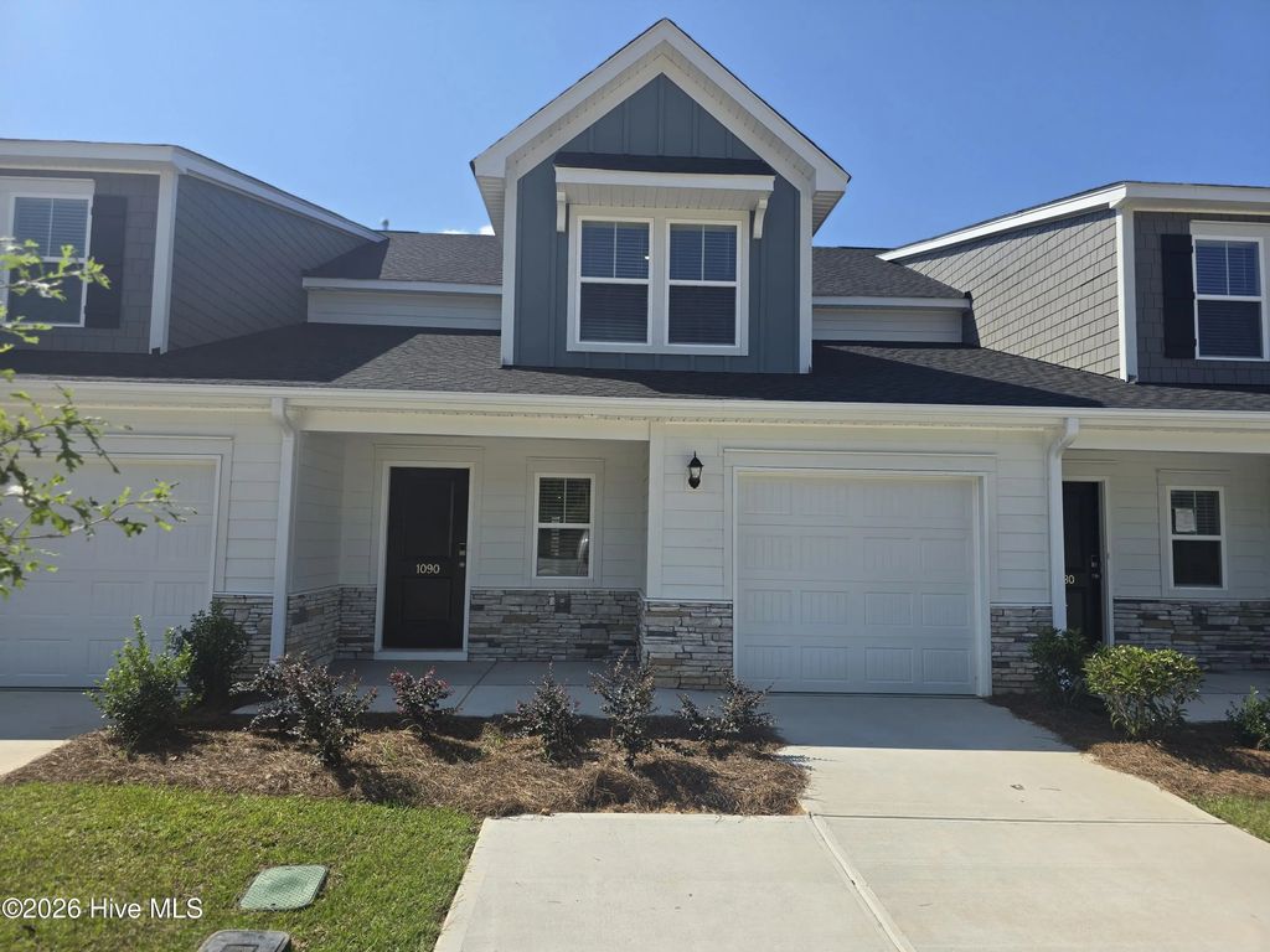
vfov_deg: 58.9
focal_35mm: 23
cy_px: 476
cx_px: 635
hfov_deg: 73.9
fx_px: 844
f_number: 1.7
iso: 12
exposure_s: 1/883
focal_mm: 6.3
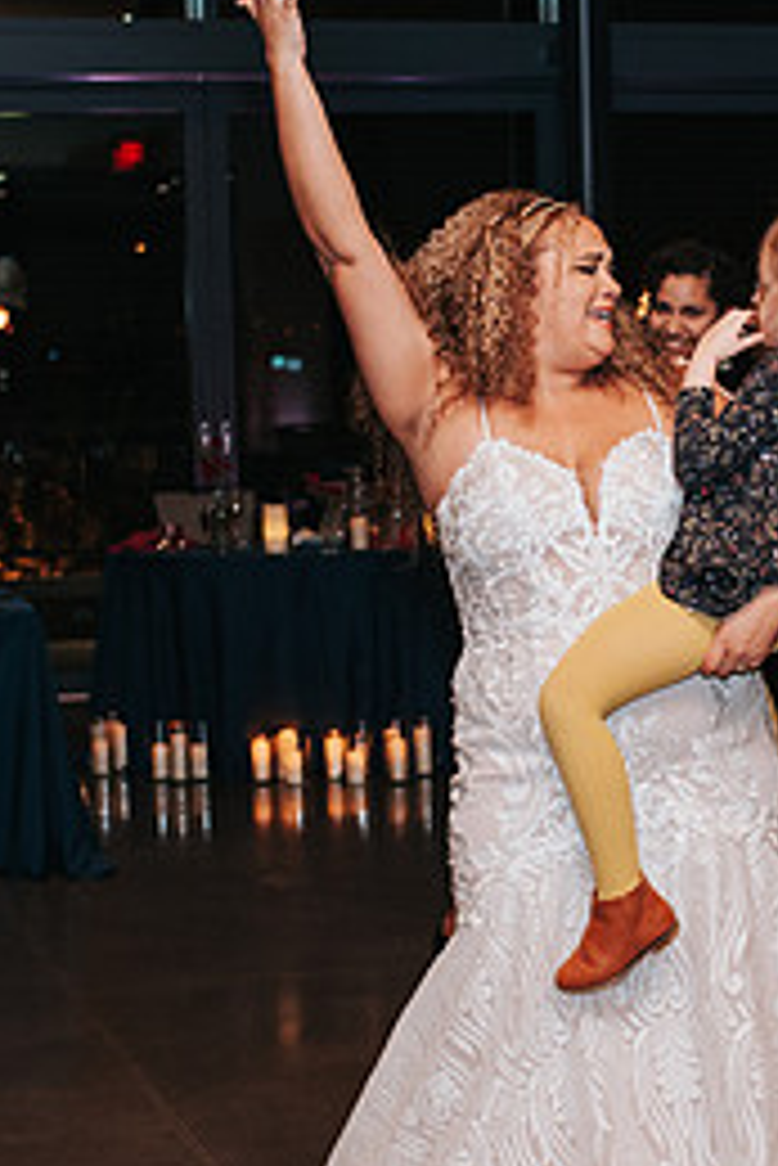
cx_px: 575
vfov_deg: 22.4
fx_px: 2946
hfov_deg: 15.0
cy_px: 581
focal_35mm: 91
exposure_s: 1/200
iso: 1000
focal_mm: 35
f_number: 2.8
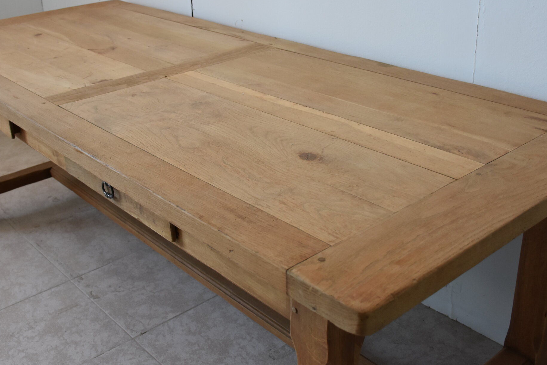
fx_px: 699
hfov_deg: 42.7
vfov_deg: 29.1
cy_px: 138
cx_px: 248
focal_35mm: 46
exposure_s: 1/80
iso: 800
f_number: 4.5
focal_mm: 22
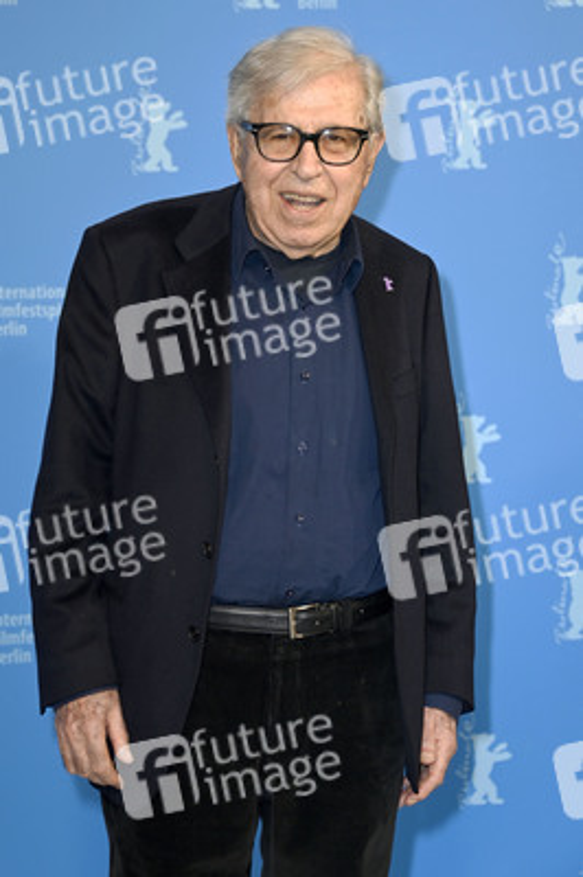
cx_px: 292
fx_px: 1898
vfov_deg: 26.0
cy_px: 438
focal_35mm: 78
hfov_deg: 17.5
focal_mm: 78
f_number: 5
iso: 800
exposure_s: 1/160
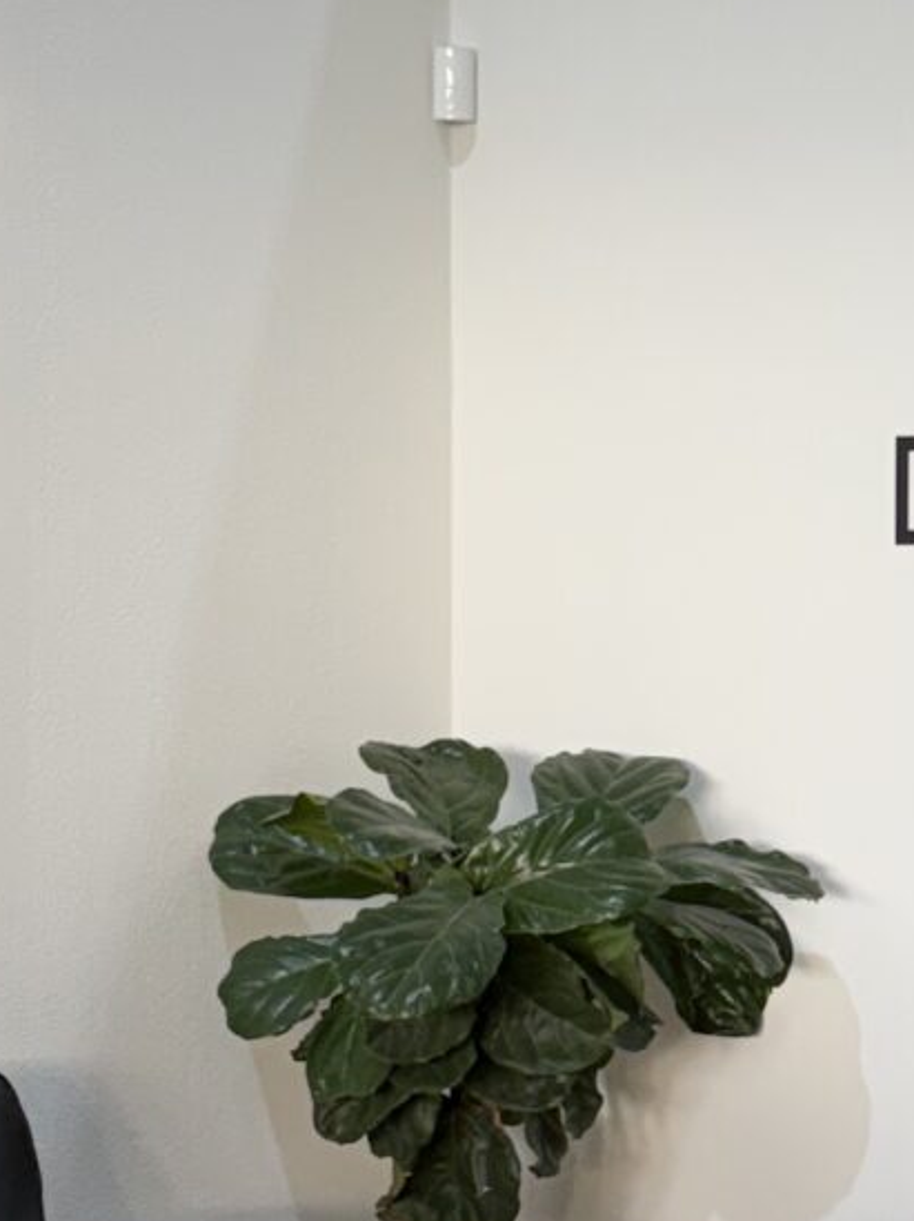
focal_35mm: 112
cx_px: 930
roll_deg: -0.8
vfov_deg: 17.5
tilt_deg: -4.6
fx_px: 3948
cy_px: 854
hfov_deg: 13.0
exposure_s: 1/120
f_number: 1.78
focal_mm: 6.76
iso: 125
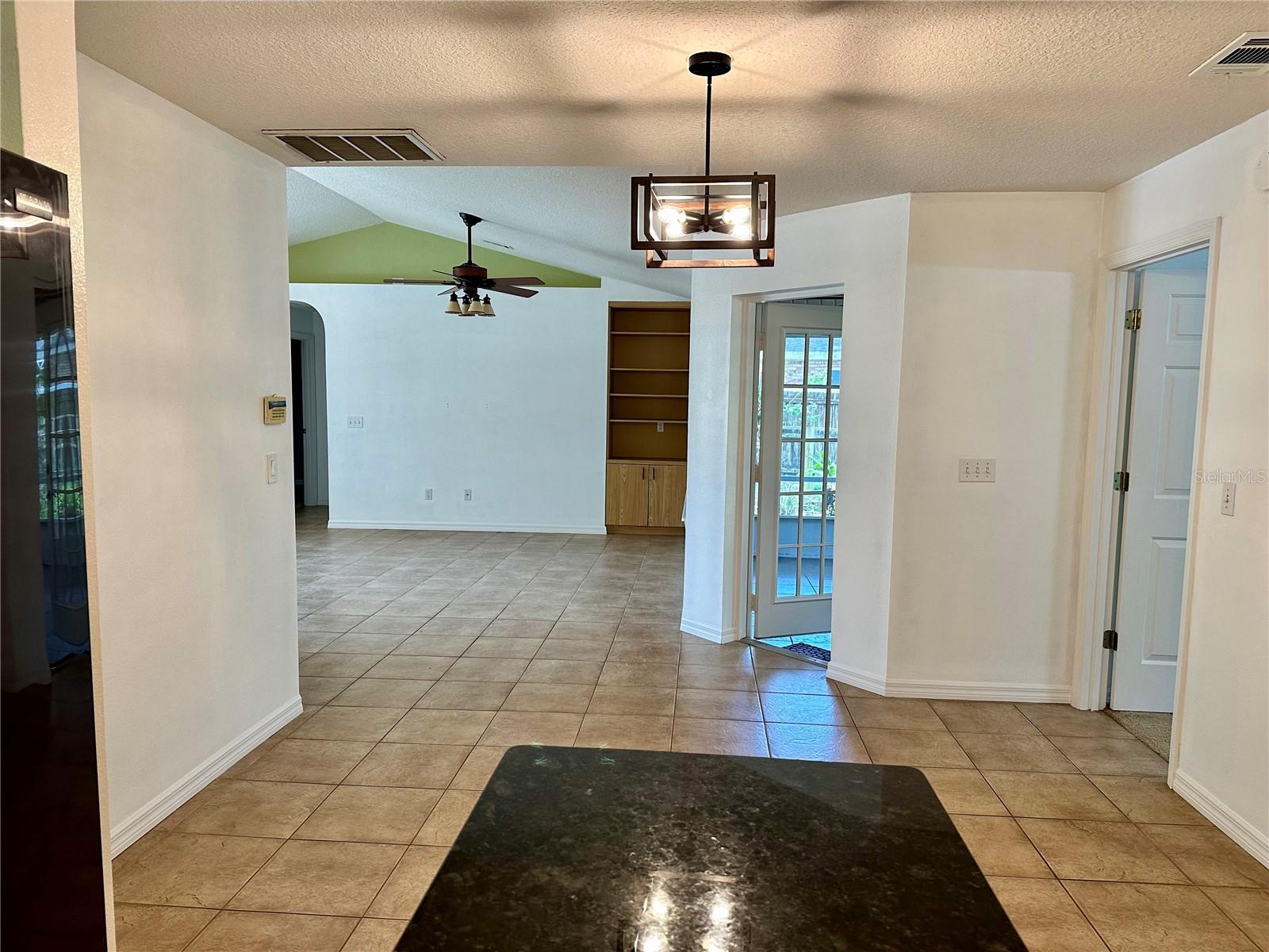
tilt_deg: -4.2
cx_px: 634
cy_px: 476
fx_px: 880
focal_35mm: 24
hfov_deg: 71.6
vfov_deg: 56.8
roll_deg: -0.5
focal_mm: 6.86
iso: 160
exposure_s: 1/120
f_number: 1.78
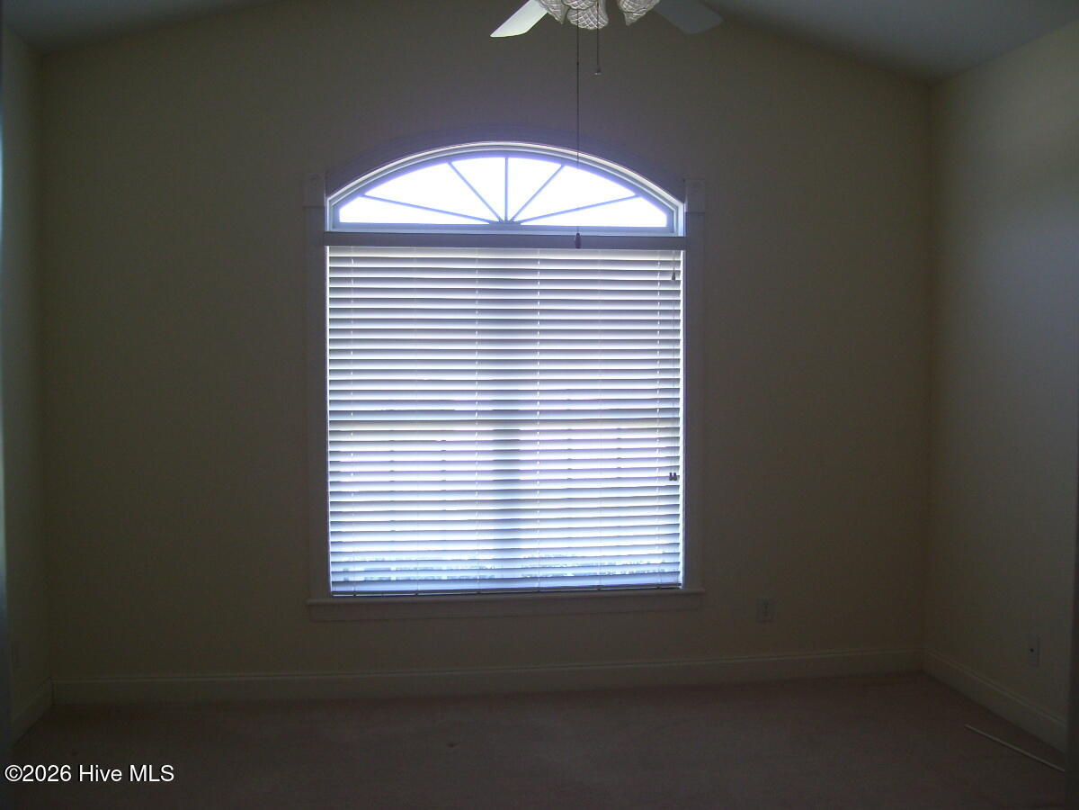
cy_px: 405
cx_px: 540
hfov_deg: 51.4
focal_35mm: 36
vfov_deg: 39.7
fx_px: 1122
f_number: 2.7
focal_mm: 6
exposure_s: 1/60
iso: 80
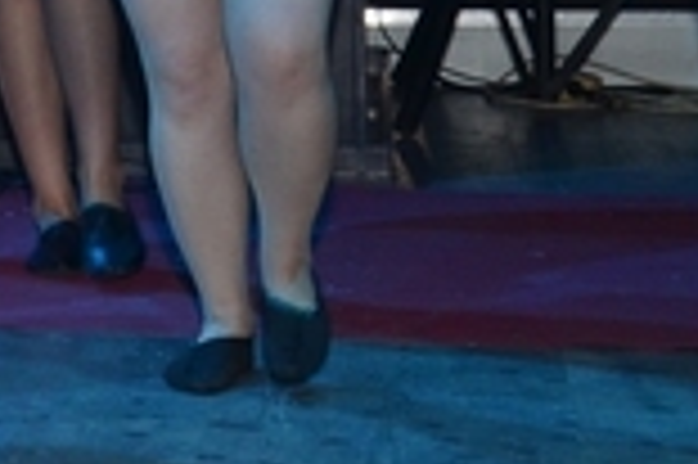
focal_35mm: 190
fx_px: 3671
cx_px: -795
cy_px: -455
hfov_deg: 9.9
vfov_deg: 7.0
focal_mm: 25
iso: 500
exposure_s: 1/60
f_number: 6.3
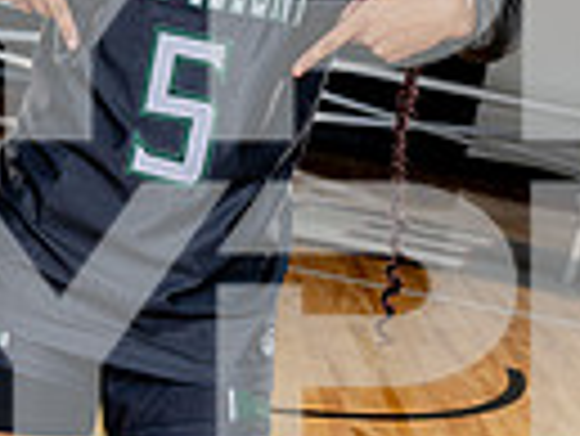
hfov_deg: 14.7
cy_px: 324
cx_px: 166
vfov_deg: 11.1
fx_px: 2247
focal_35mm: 134
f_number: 5.6
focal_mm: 40
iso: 200
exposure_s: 1/250
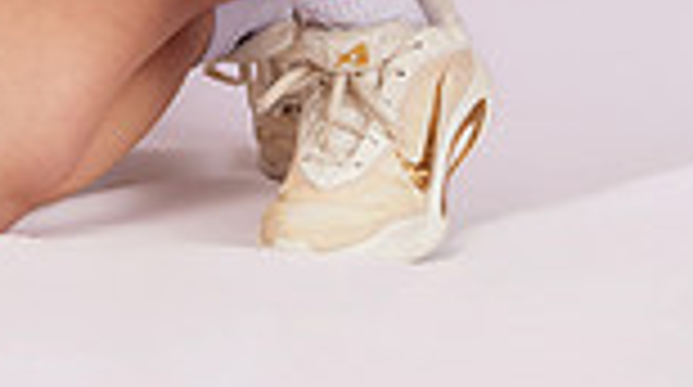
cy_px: -558
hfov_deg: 7.8
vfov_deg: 4.3
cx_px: 176
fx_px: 5063
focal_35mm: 276
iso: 160
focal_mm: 90
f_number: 6.3
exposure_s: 1/250
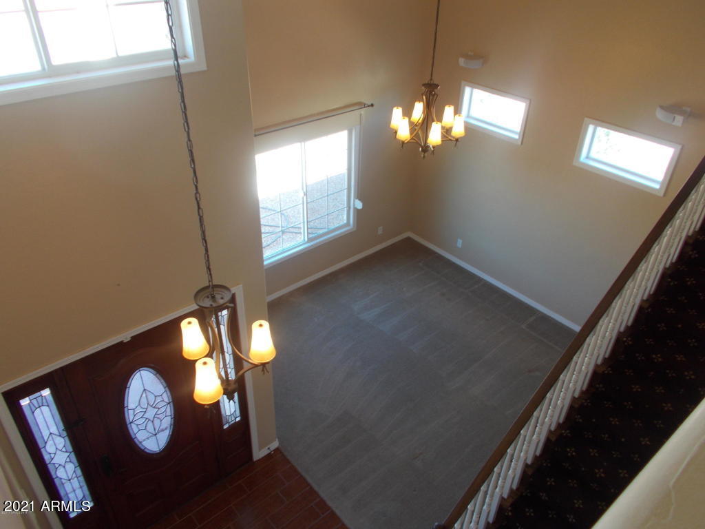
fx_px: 530
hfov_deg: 67.3
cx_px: 352
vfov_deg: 53.1
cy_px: 264
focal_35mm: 26
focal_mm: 4.6
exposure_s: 1/25
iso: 100
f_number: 3.2
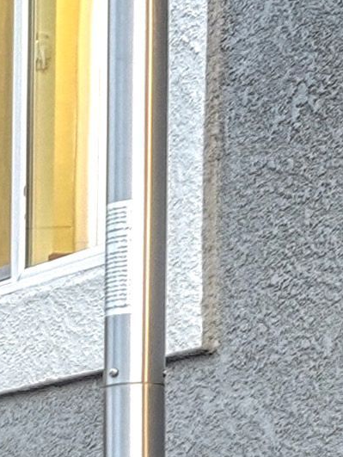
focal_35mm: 160
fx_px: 2106
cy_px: 602
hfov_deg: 6.9
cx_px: -1077
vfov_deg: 12.0
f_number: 7.1
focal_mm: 14.7
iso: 800
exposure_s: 1/15
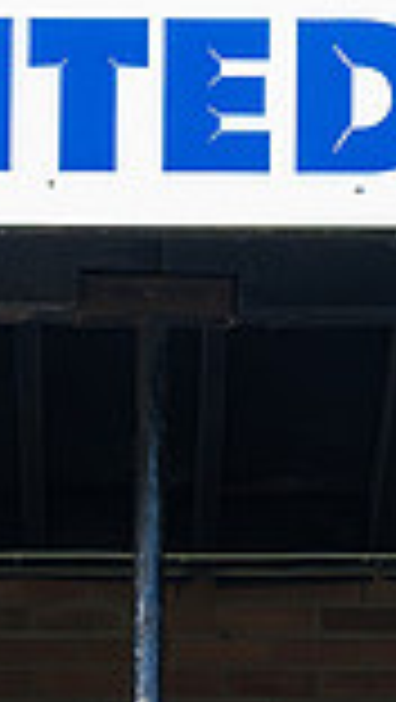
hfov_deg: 2.4
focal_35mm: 508
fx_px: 9463
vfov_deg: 4.2
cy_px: 918
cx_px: -546
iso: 500
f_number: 5
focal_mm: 75
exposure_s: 1/1600
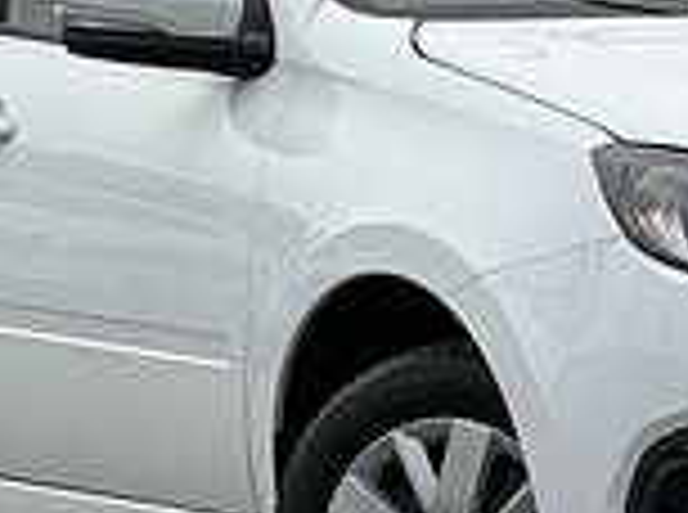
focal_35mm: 430
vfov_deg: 3.4
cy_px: 189
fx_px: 8526
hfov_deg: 4.6
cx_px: 580
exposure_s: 1/721
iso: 50
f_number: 2.8
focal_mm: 15.66
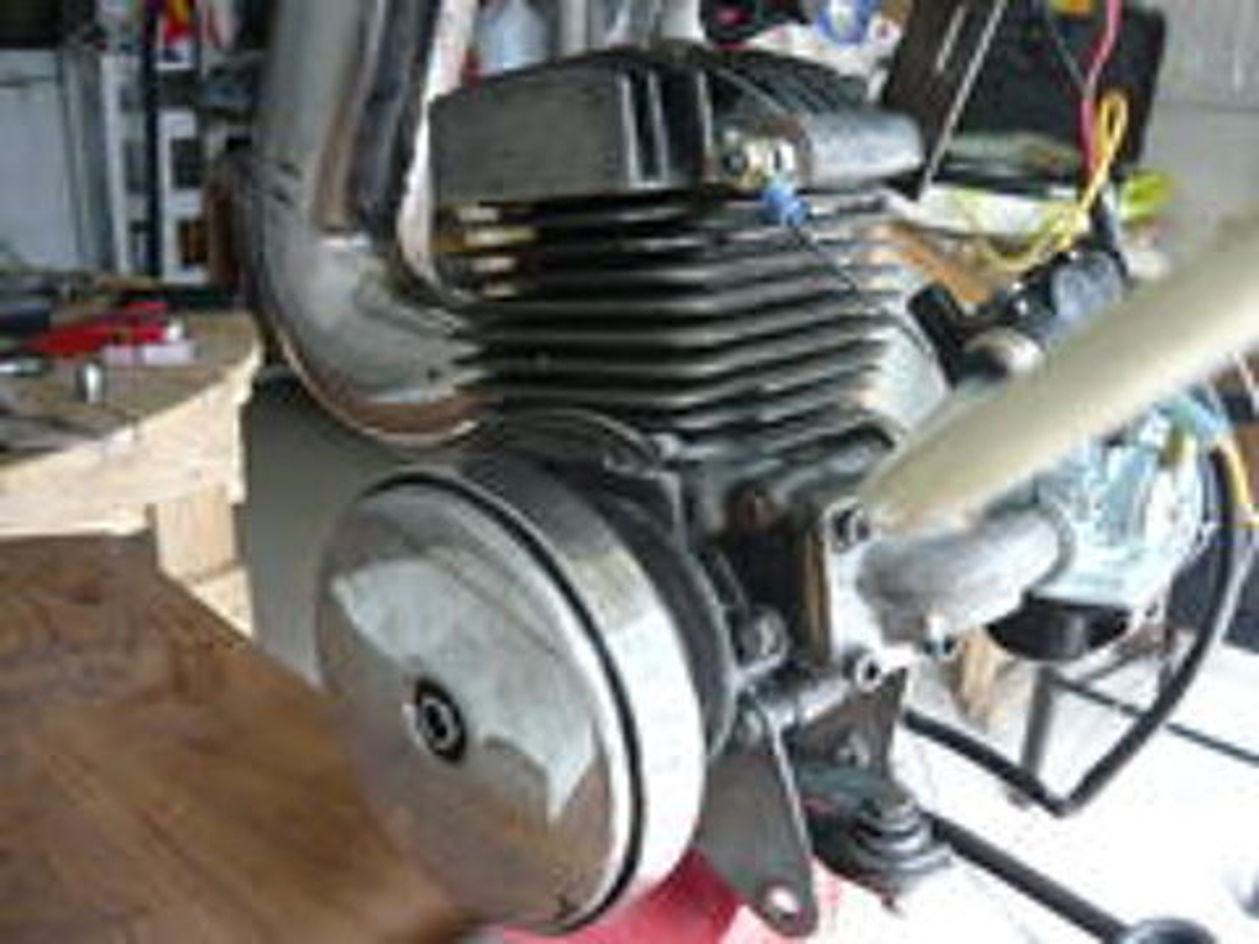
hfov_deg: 55.4
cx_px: 630
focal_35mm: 33
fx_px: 1200
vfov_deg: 42.9
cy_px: 472
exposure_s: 1/30
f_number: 2.8
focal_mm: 5.5
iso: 160
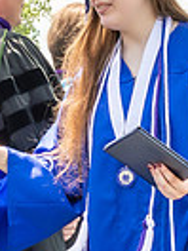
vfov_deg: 8.1
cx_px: -53
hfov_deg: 6.0
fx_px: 1774
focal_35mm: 245
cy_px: 195
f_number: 7.1
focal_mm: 26
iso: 200
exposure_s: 1/320
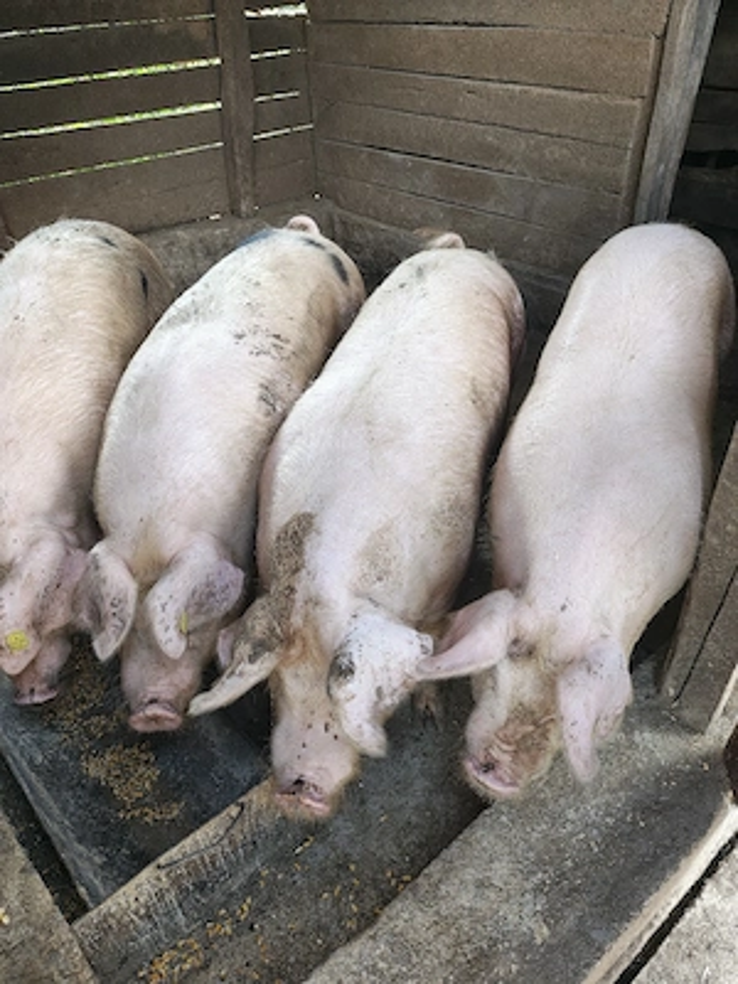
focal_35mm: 23
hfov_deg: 58.9
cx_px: 369
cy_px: 492
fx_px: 654
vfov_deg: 73.9
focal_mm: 6.57
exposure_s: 1/120
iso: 330
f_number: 1.6
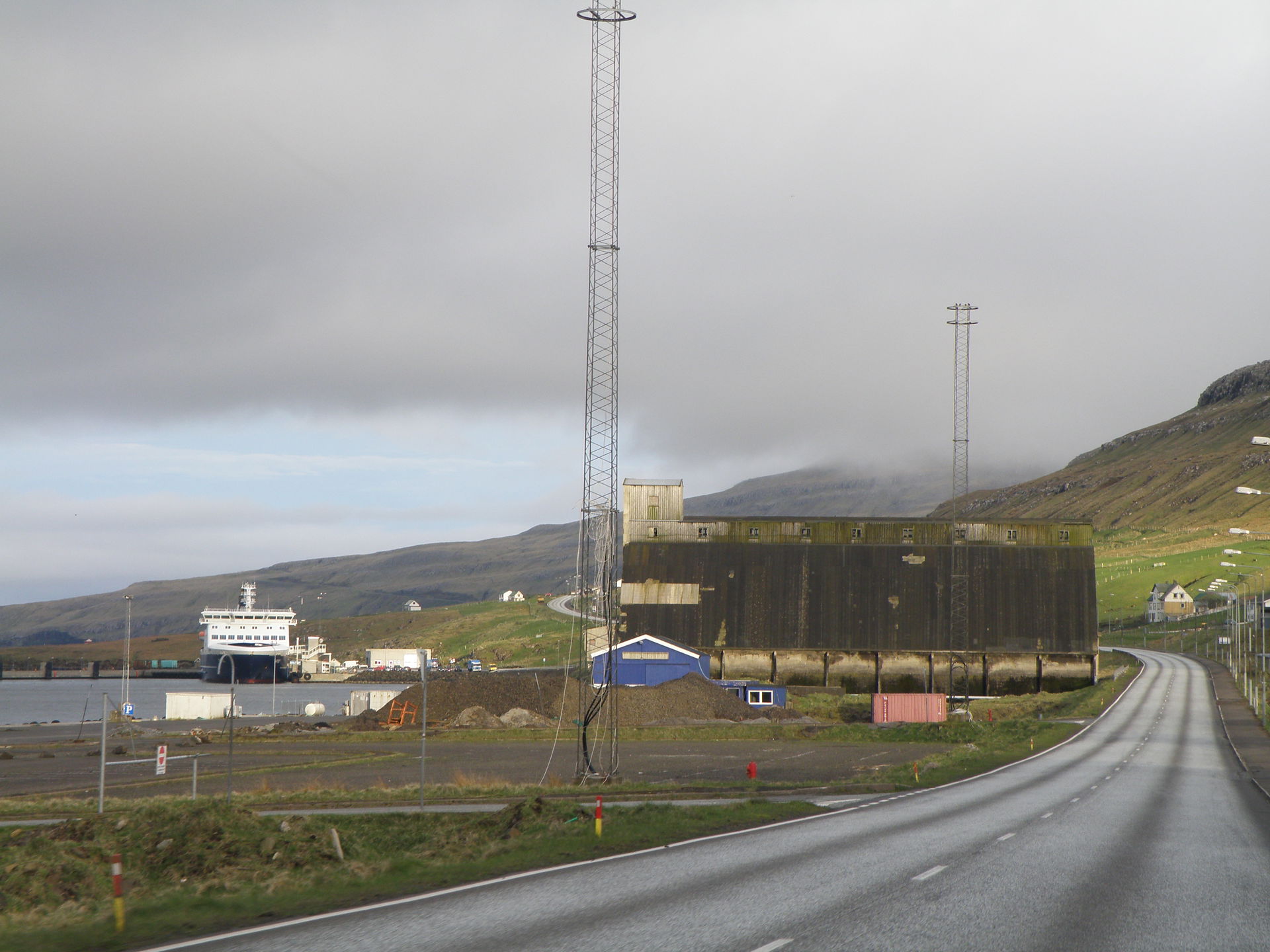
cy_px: 476
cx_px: 635
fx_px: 3522
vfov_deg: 15.4
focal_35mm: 96
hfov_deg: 20.4
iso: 64
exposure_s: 1/160
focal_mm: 17.11
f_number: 4
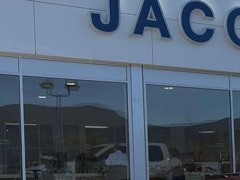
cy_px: 168
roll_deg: +2.5
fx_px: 686
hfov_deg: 17.7
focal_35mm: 99
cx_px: 366
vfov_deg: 14.8
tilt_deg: +1.0
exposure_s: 1/3623
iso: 50
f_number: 1.6
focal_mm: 5.96
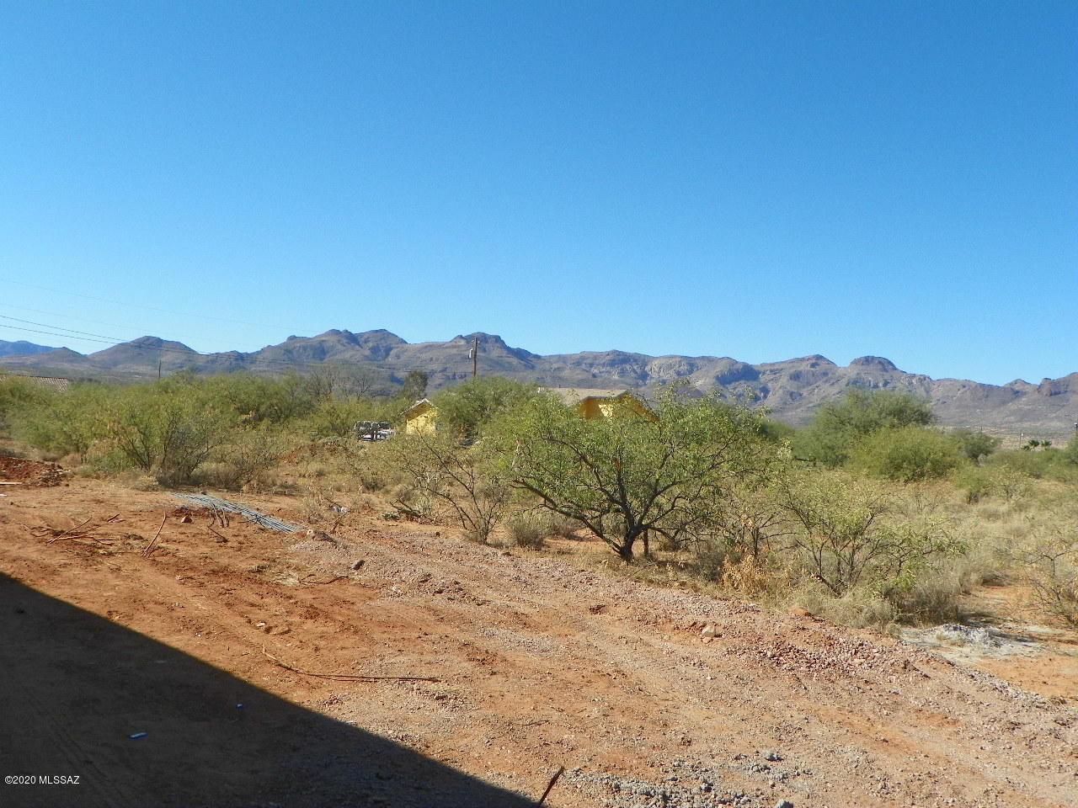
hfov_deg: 56.8
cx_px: 539
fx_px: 997
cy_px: 404
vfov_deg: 44.2
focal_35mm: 32
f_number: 5.6
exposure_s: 1/250
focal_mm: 5.7
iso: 64
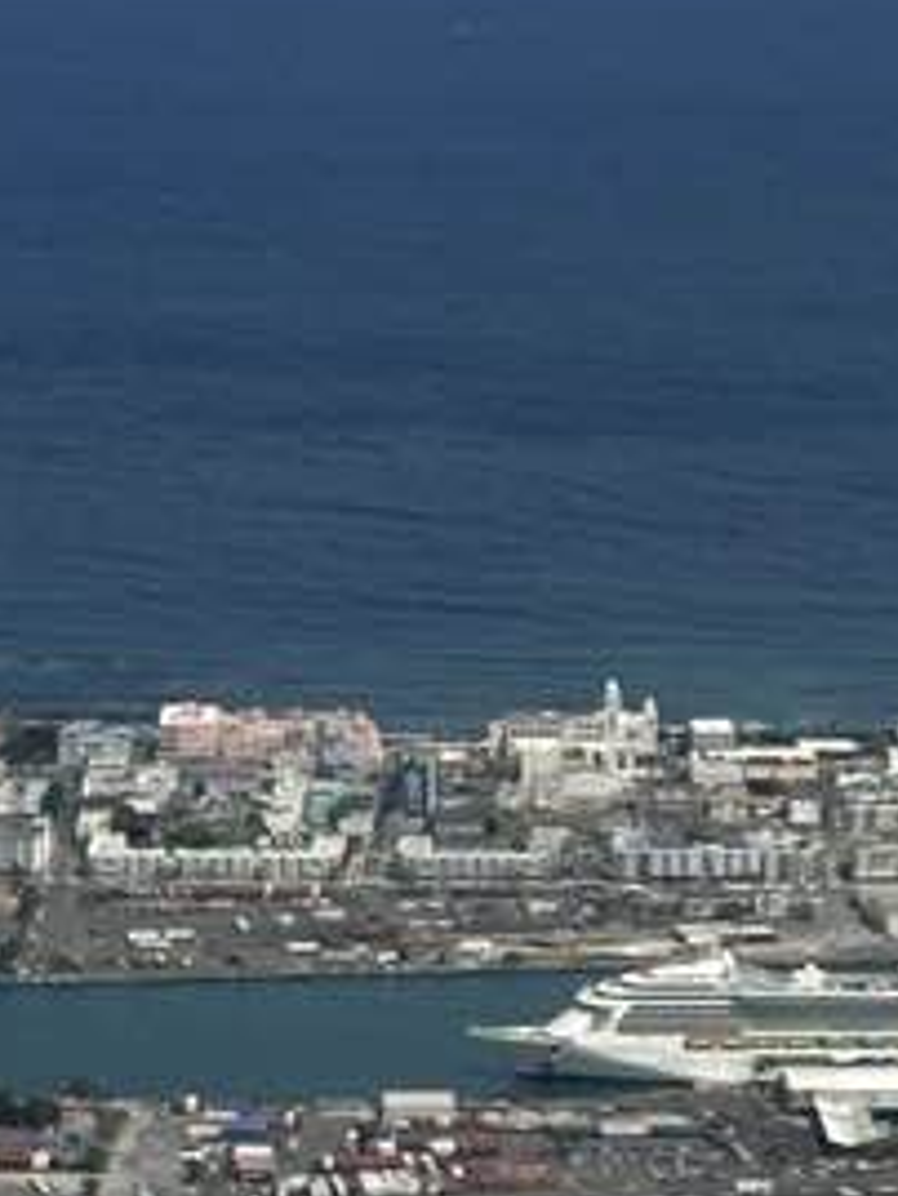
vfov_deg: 8.5
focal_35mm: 228
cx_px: 587
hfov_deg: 6.5
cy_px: -418
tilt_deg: +0.4
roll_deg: -1.3
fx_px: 7880
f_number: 1.78
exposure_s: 1/9804
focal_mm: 6.86
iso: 64
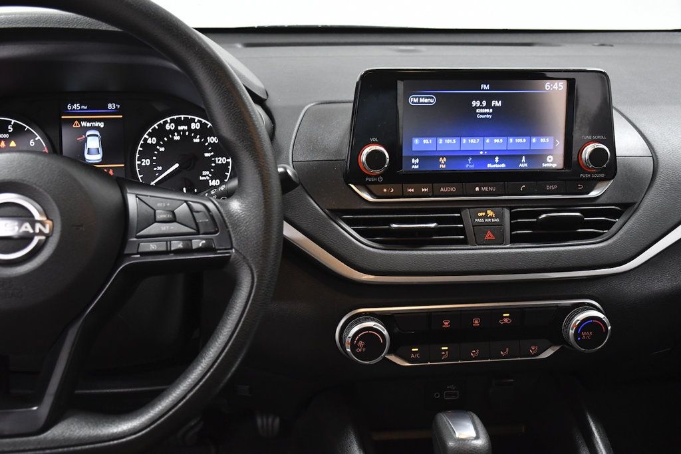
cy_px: 227
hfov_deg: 49.5
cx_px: 340
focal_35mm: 39
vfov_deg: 34.2
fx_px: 738
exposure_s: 1/160
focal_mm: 26
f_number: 4.5
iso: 2500
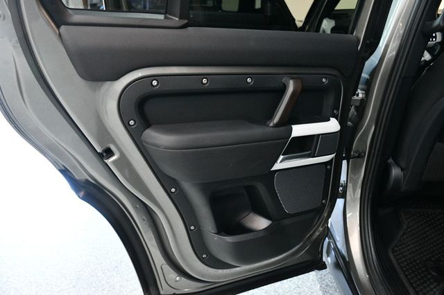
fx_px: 407
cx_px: 222
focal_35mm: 33
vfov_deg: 39.9
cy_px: 148
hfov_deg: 57.2
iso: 3200
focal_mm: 22
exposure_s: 1/80
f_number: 3.5
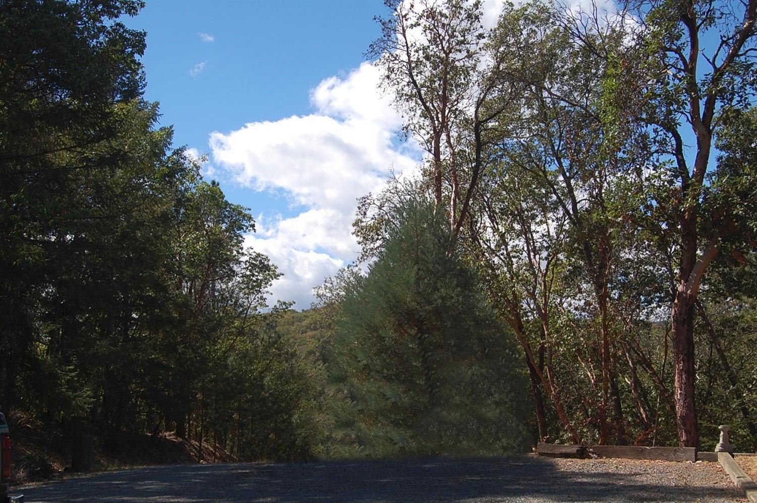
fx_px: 819
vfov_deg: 34.1
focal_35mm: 39
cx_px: 378
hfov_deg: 49.6
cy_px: 252
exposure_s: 1/250
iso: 200
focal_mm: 26
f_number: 10
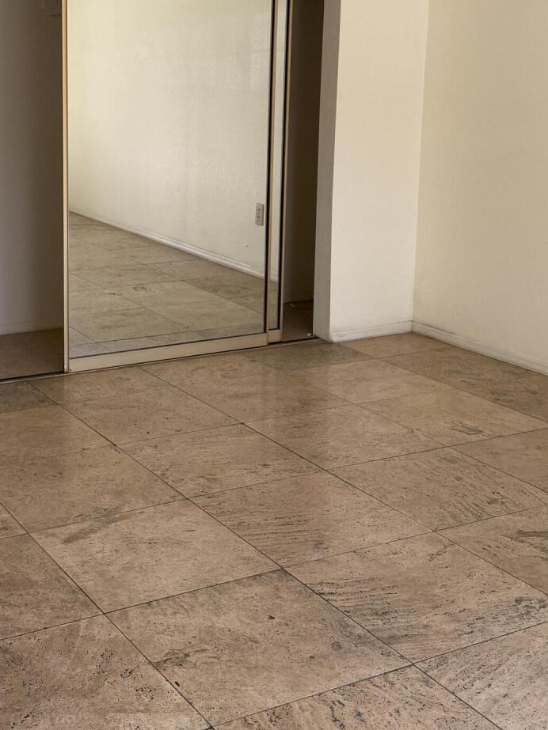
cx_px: 164
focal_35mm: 52
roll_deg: -1.0
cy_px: 223
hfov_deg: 27.8
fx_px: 1098
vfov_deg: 36.3
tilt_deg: -9.3
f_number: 1.78
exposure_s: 1/121
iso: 80
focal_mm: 6.76
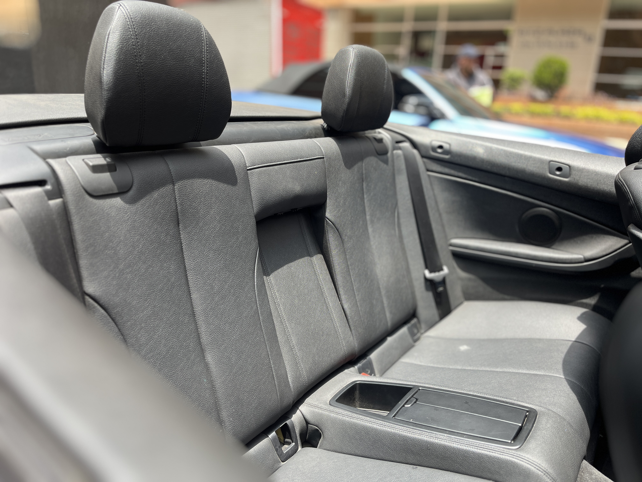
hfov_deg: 67.3
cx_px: 321
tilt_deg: -18.7
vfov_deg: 53.1
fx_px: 482
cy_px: 241
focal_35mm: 26
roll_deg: -2.9
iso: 50
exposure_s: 1/406
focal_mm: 5.1
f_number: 1.6
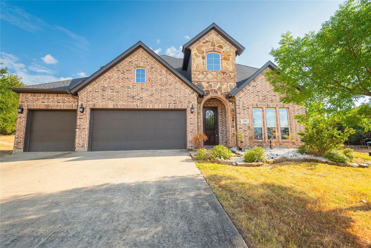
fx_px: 165
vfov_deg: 73.8
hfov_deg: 96.7
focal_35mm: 16
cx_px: 186
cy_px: 124
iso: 100
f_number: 7.1
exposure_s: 1/125
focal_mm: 16
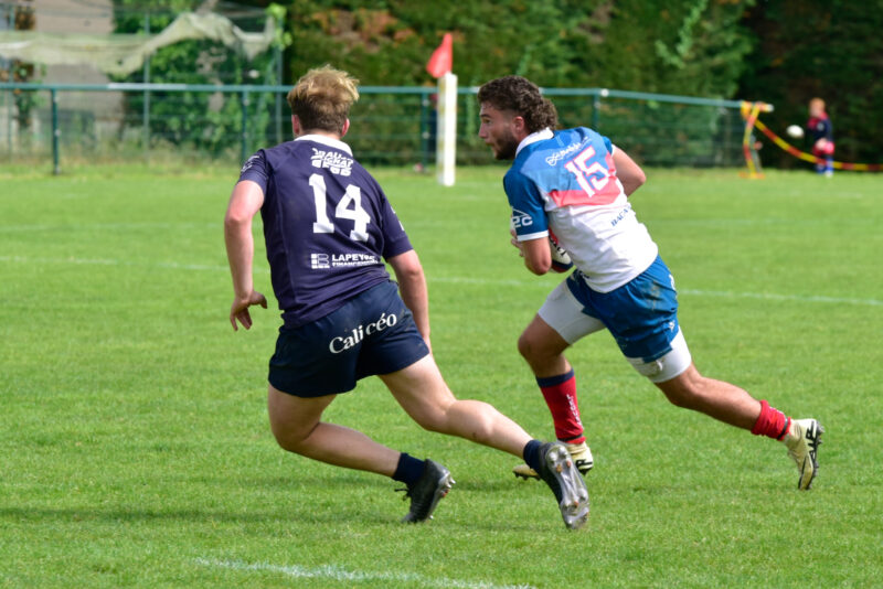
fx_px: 4294
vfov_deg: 7.9
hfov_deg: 11.7
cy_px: 294
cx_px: 442
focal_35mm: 175
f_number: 5.6
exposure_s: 1/1000
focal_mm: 175
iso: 320
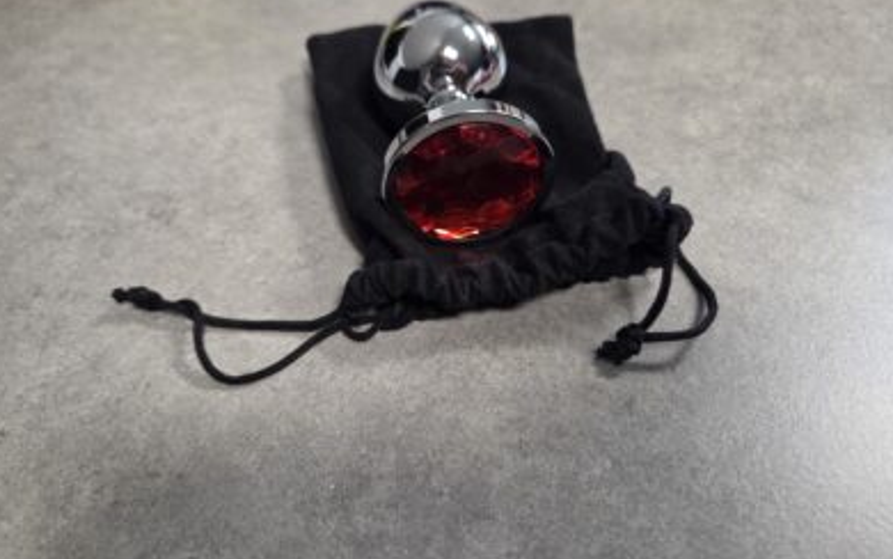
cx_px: 444
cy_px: 243
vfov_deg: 49.2
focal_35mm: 25
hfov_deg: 72.5
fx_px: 609
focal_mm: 5.4
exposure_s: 1/92
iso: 800
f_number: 1.8
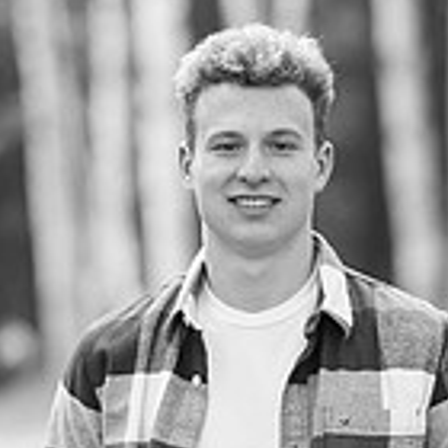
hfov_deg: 3.9
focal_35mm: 452
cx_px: 189
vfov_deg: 3.9
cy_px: 394
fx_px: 6618
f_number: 3.2
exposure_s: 1/200
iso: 400
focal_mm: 165
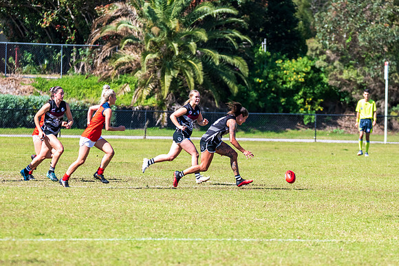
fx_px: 4115
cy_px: 160
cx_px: 240
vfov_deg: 3.7
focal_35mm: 371
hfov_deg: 5.6
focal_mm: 280
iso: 800
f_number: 7.1
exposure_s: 1/2000
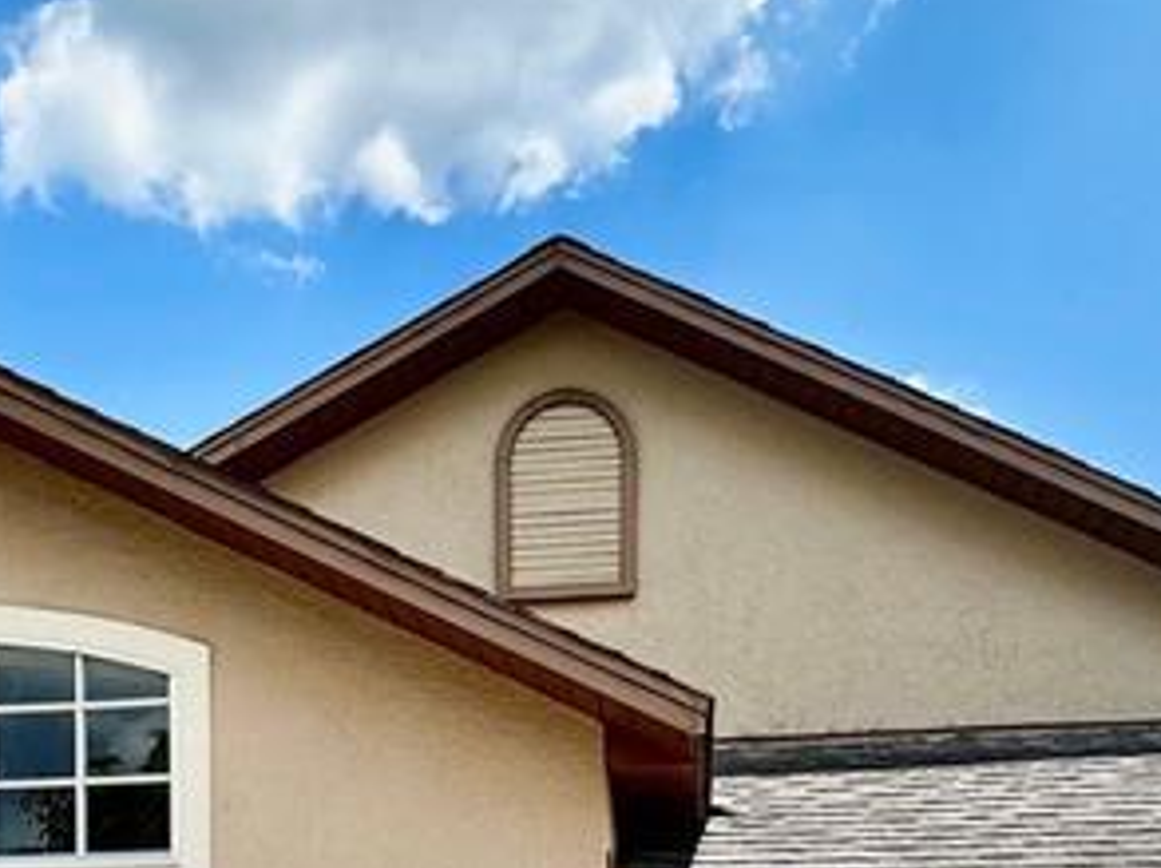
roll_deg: +0.0
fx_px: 1641
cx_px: 547
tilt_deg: -0.1
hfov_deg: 38.9
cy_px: 1241
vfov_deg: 24.3
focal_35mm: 49
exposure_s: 1/1575
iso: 50
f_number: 2.2
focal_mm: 2.22
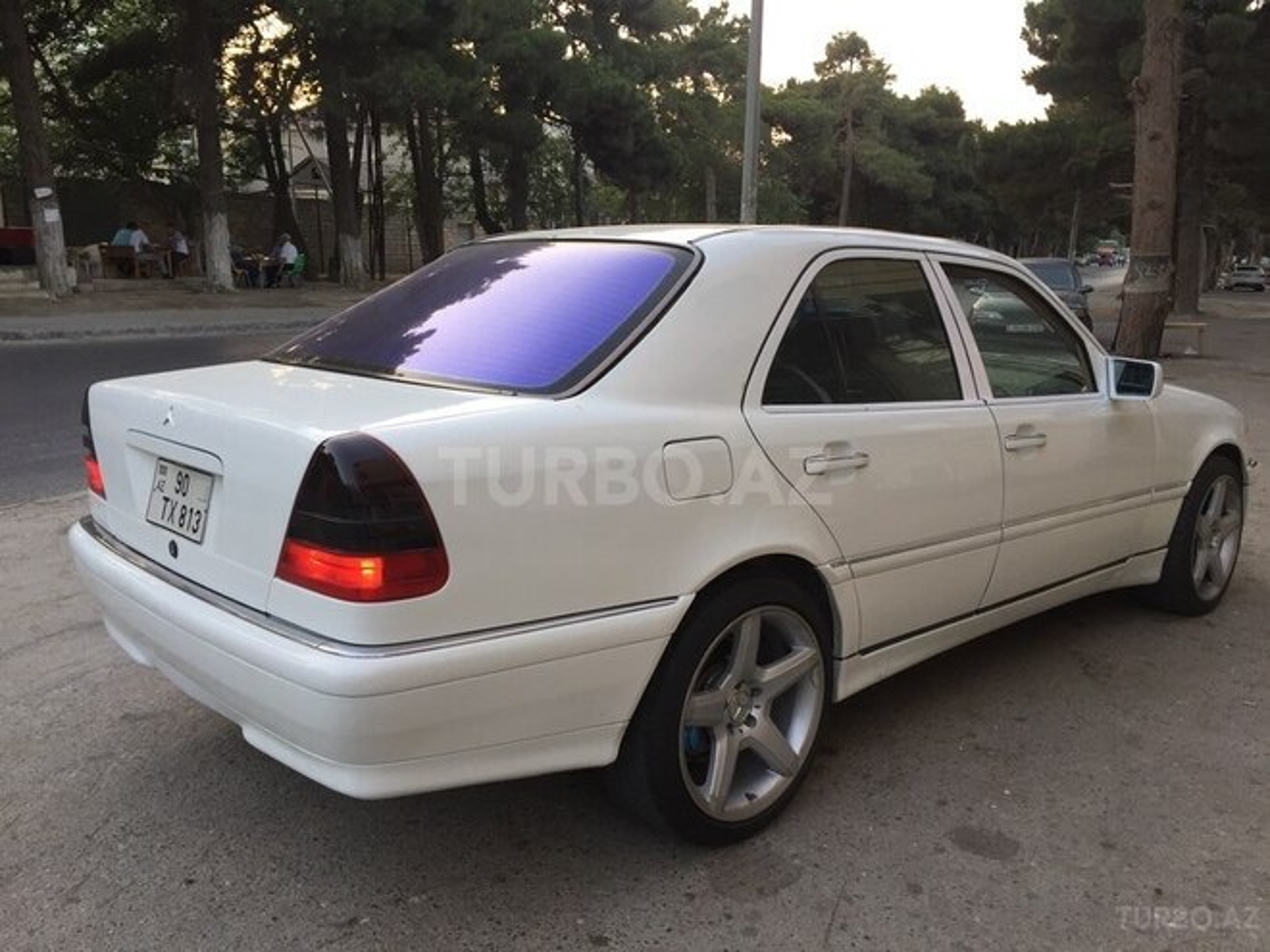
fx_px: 1064
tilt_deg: -12.5
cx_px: 635
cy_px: 476
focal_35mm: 29
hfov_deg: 61.7
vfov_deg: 48.2
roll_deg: -2.2
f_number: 2.2
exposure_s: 1/100
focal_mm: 4.15
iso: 50
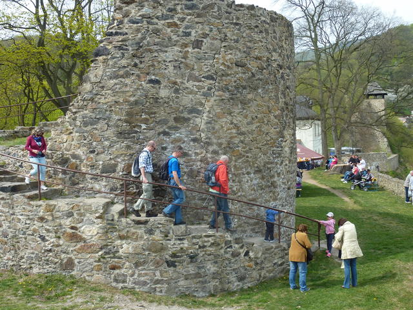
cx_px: 206
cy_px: 155
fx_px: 477
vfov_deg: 36.0
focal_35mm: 40
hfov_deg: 46.8
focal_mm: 6.5
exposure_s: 1/320
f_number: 4
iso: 80
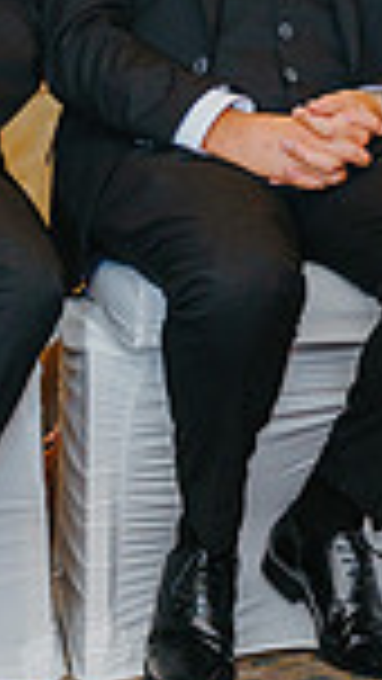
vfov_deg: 12.6
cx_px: 501
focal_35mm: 170
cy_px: 110
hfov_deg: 7.1
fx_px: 3060
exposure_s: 1/250
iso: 1250
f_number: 3.2
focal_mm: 36
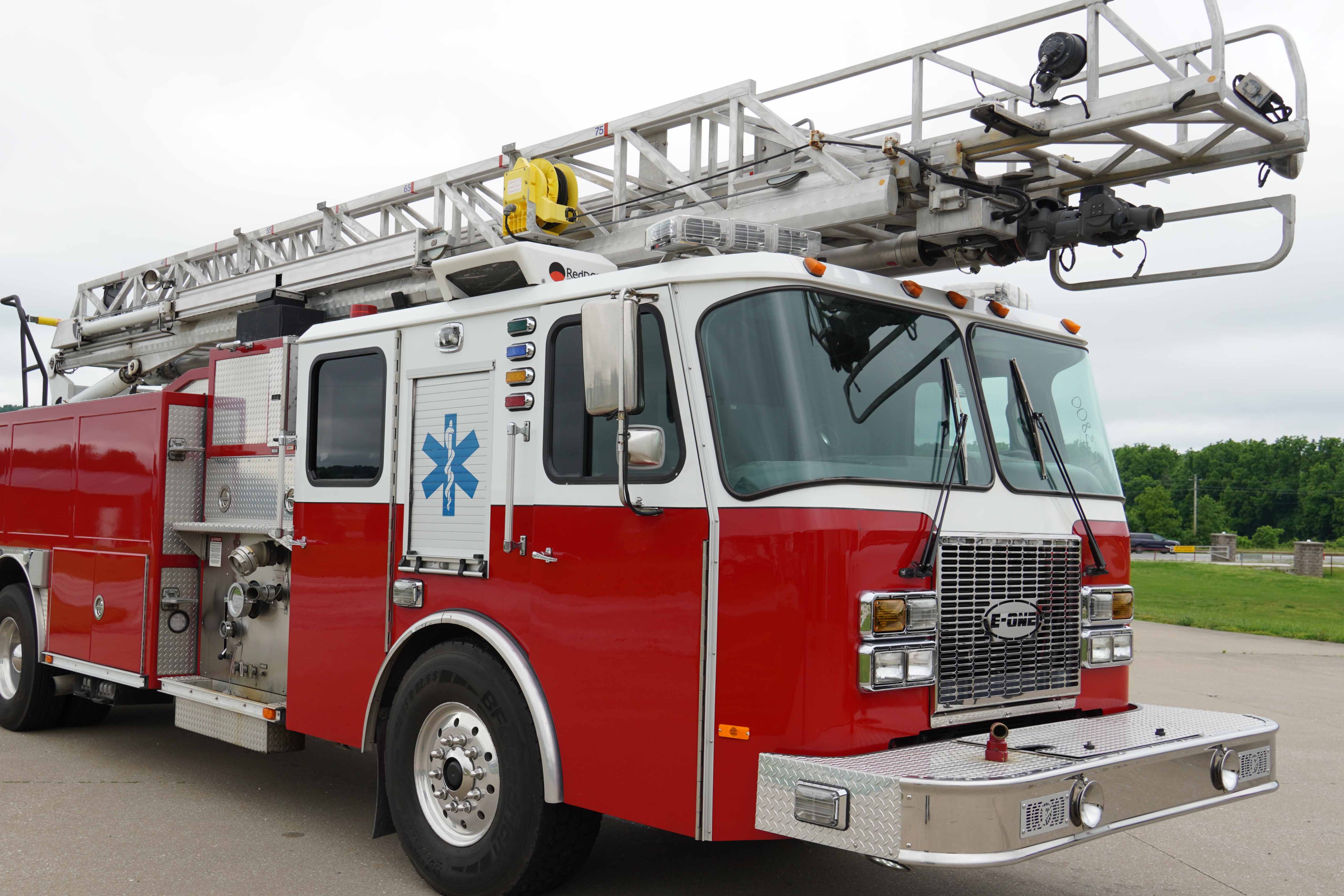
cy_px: 463
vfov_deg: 37.9
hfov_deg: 54.3
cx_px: 601
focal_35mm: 35
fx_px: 1307
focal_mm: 20
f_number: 6.3
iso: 100
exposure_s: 1/160
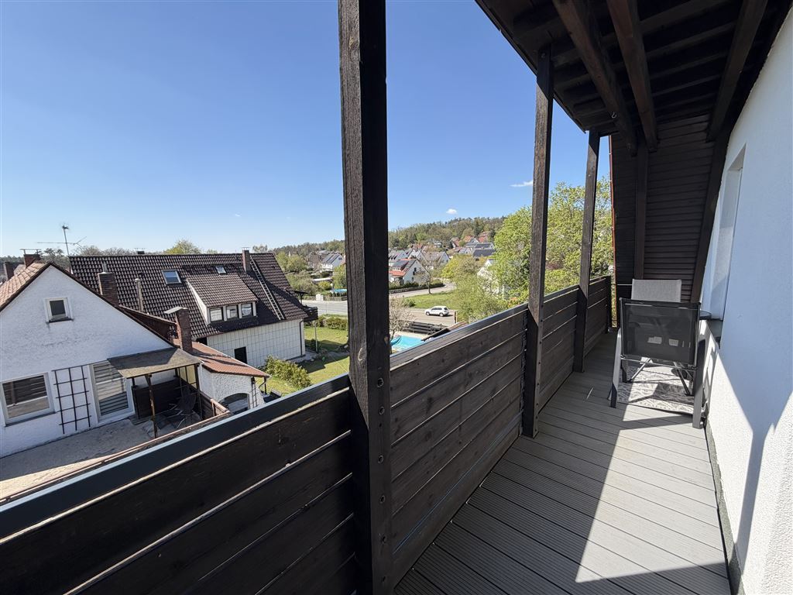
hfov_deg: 102.1
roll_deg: +1.1
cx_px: 396
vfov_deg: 85.7
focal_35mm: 14
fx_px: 321
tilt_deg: -7.0
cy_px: 298
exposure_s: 1/770
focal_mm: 2.22
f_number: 2.2
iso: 32
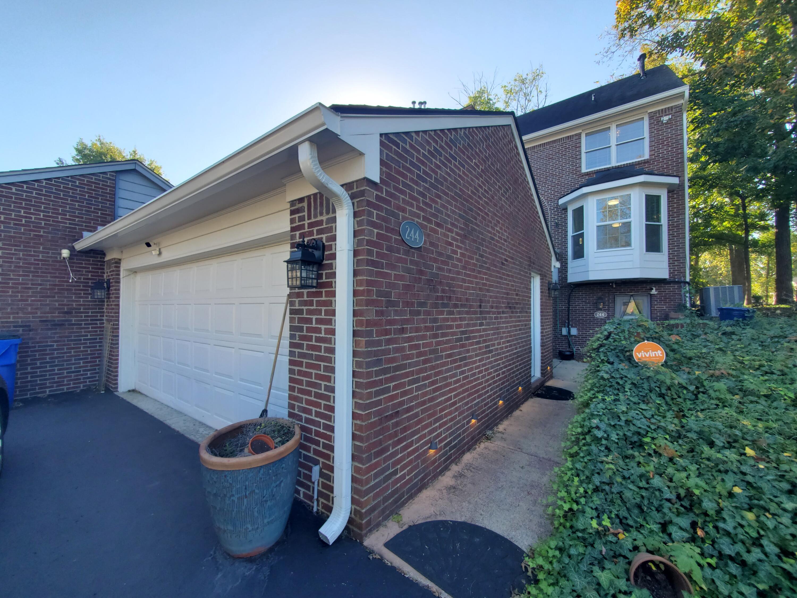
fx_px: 299
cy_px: 299
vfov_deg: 89.9
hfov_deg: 106.2
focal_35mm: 13
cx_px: 398
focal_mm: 1.8
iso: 50
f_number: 2.2
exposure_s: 1/193
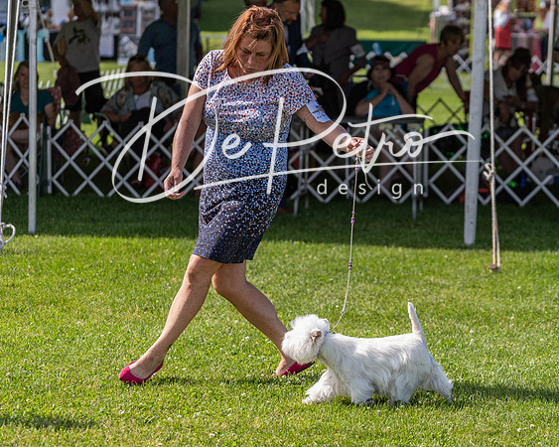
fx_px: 2428
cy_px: 245
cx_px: 374
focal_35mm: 147
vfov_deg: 10.5
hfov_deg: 13.1
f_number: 4
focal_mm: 108
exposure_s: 1/2000
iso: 500
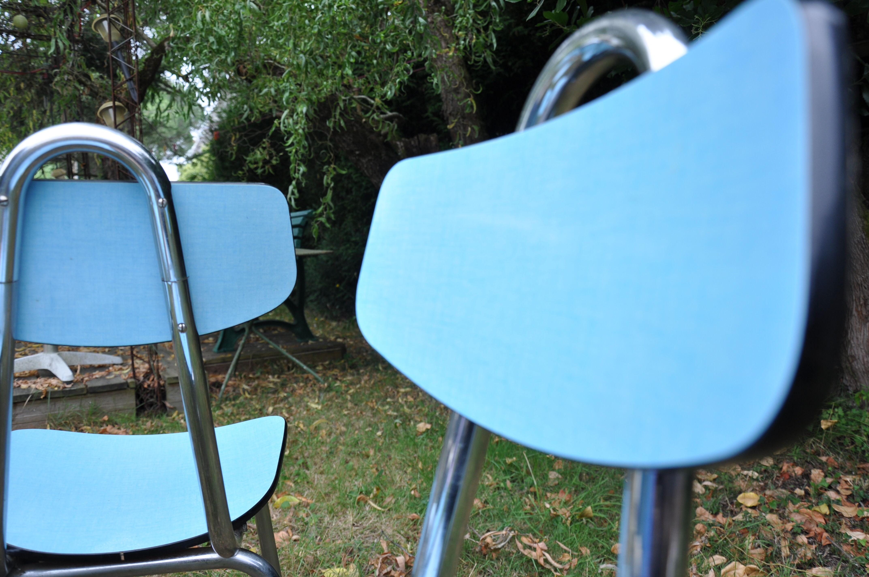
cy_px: 288
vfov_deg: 47.8
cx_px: 434
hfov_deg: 67.4
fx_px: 651
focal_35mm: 27
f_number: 5.6
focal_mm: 18
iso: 250
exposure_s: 1/125
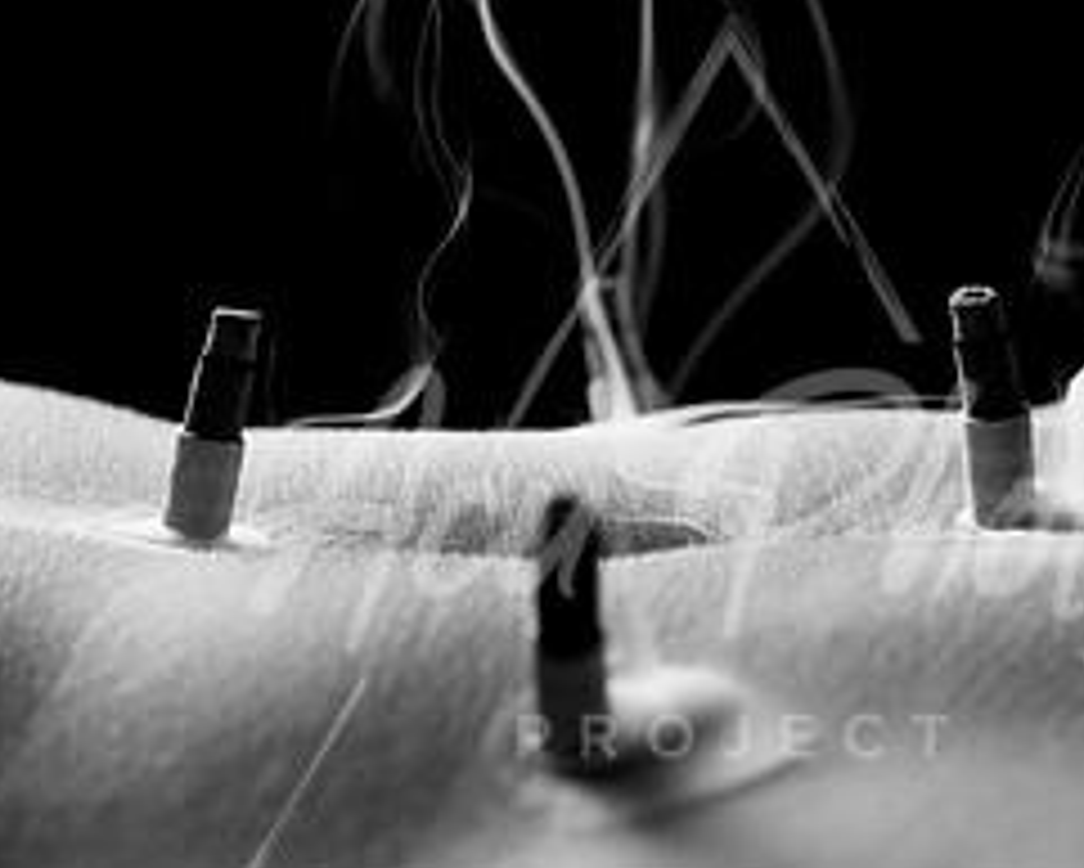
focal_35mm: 141
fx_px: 4525
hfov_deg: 13.6
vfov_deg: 11.0
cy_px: 505
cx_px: 736
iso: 800
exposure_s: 1/320
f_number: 4
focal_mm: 50
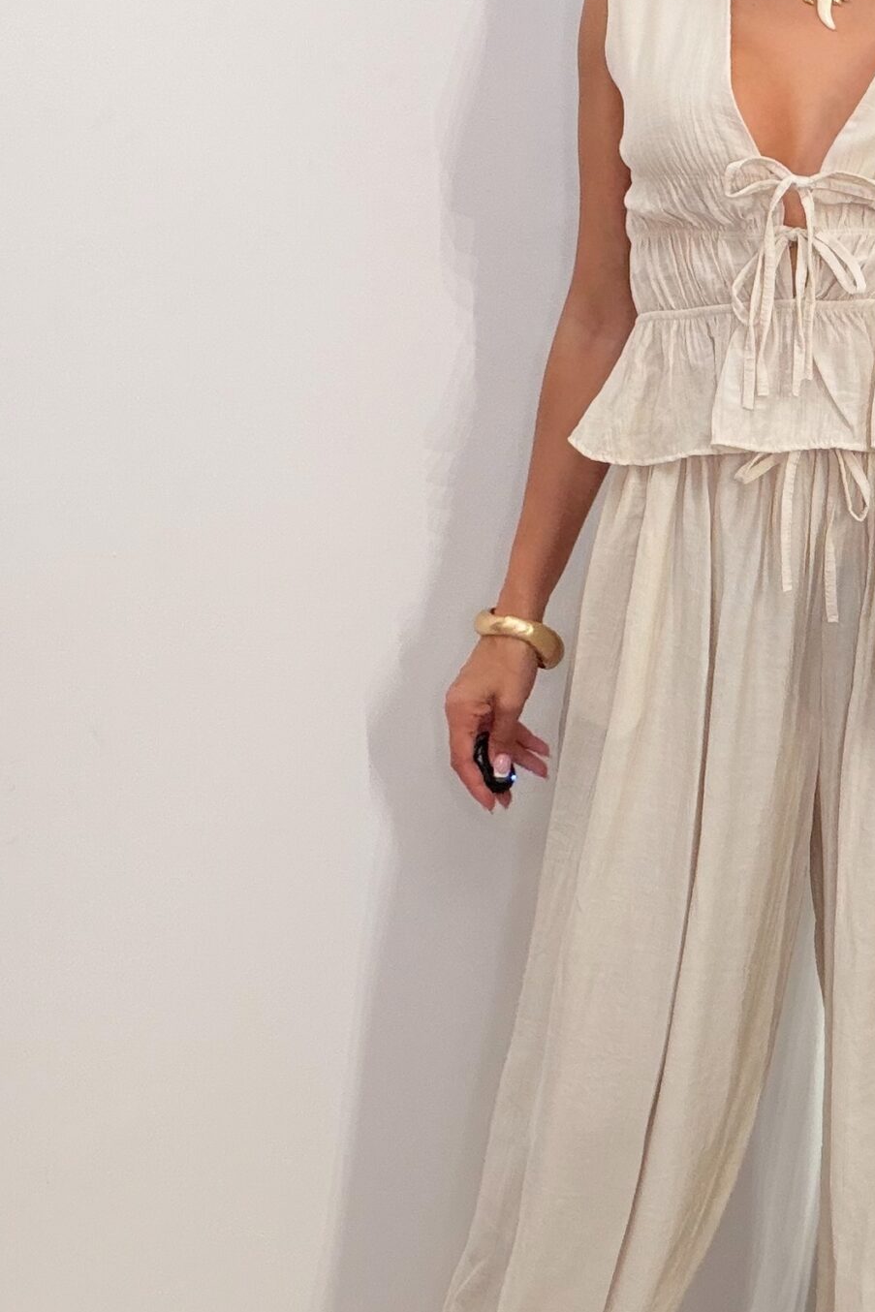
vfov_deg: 33.5
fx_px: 2150
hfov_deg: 22.1
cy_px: 404
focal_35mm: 59
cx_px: 884
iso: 64
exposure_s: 1/86
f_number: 1.9
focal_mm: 2.71
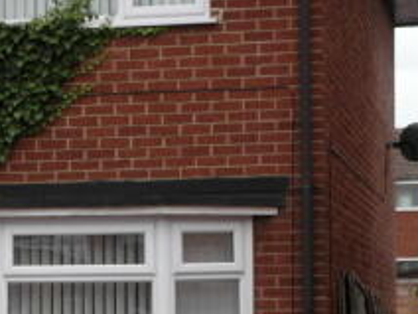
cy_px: 272
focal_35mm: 157
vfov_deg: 9.4
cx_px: 68
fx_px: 1896
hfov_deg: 12.5
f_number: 4.7
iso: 80
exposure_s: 1/180
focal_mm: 12.3
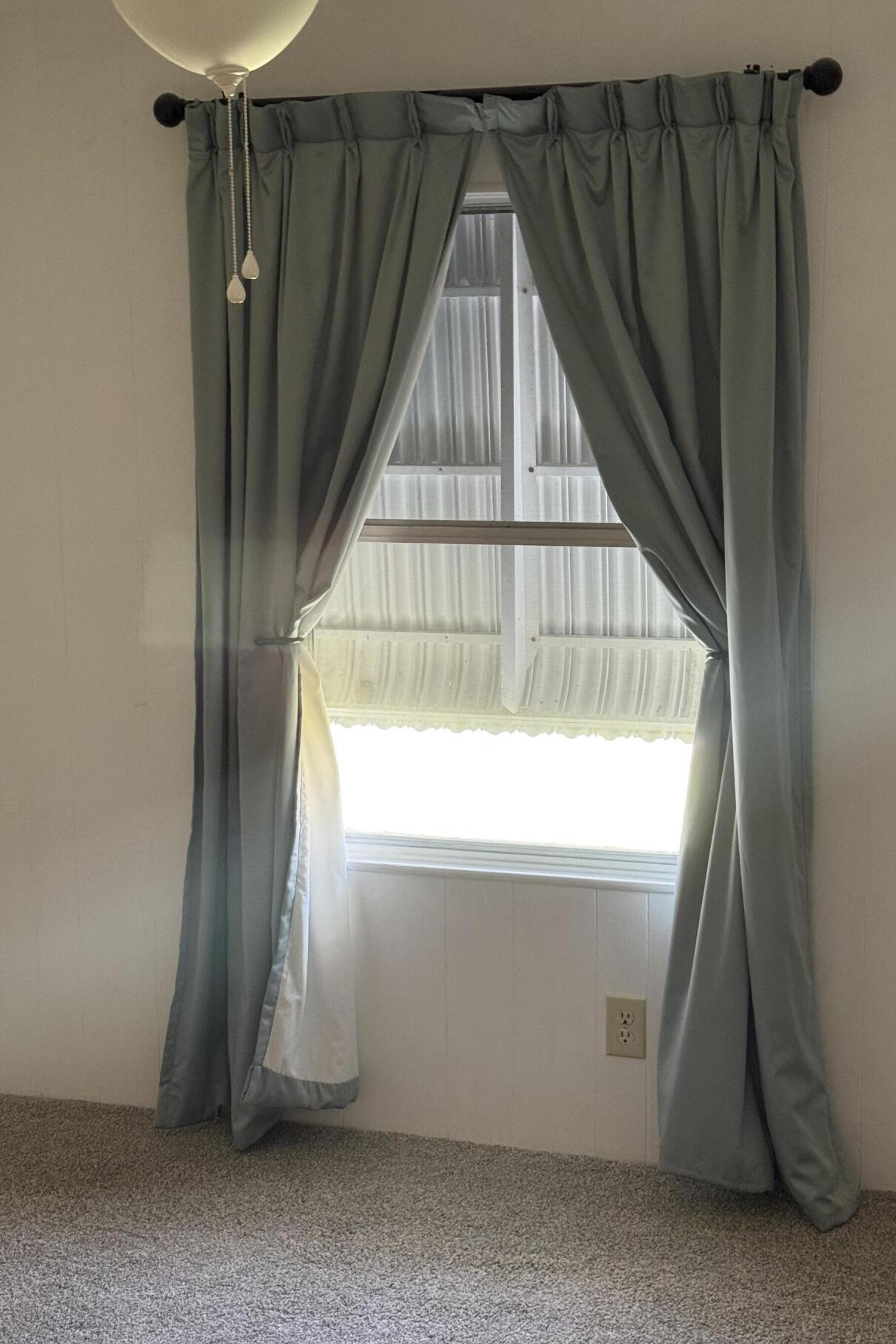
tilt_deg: -7.8
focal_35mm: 55
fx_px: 2053
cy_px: 691
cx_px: 425
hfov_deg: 24.6
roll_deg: +1.0
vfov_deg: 36.2
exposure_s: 1/60
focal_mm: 6.76
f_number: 1.78
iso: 200
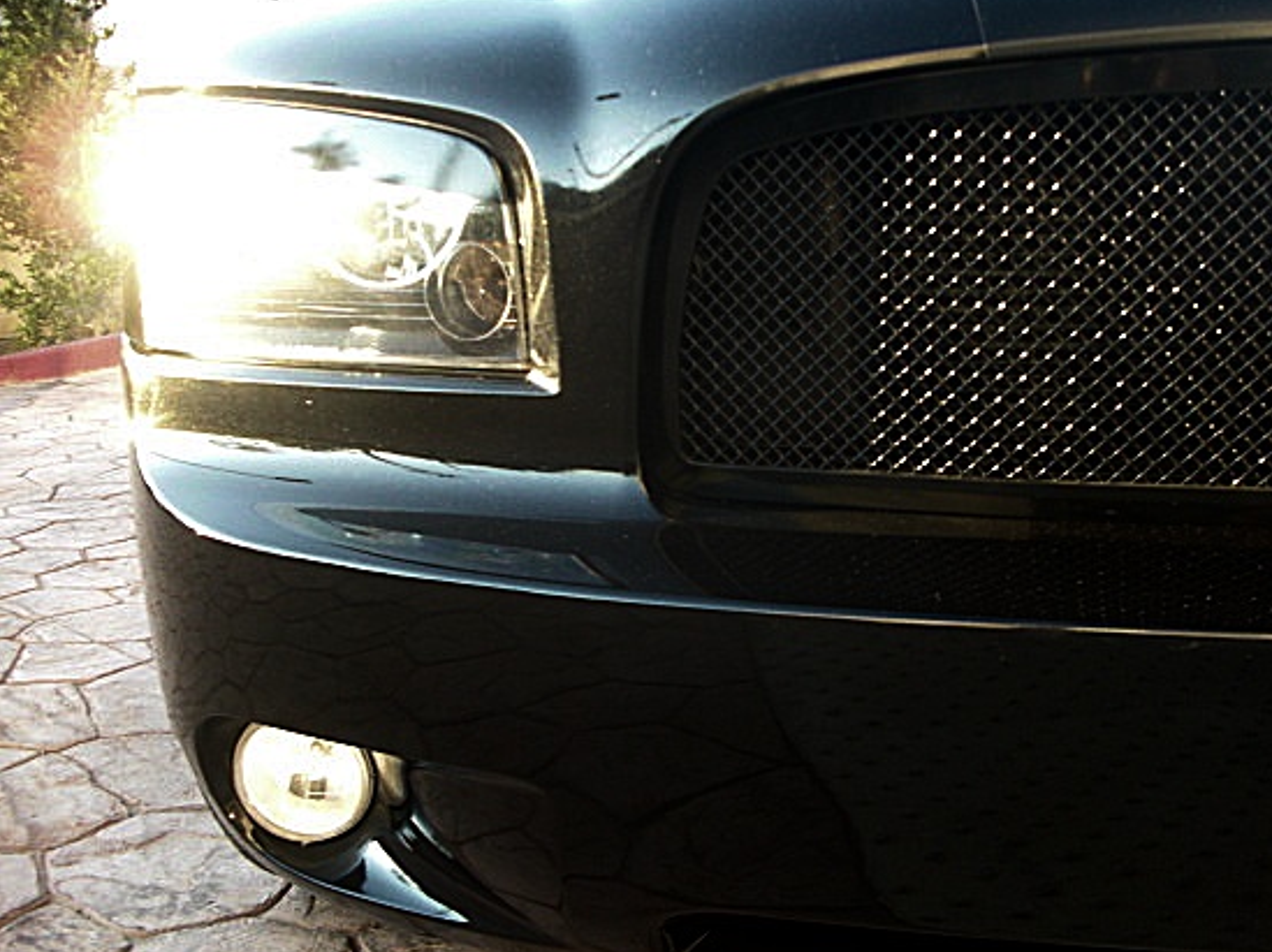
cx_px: 739
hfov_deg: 44.7
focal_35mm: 42
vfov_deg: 34.3
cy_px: 466
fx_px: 1542
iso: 200
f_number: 2.8
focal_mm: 6.3
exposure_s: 1/125
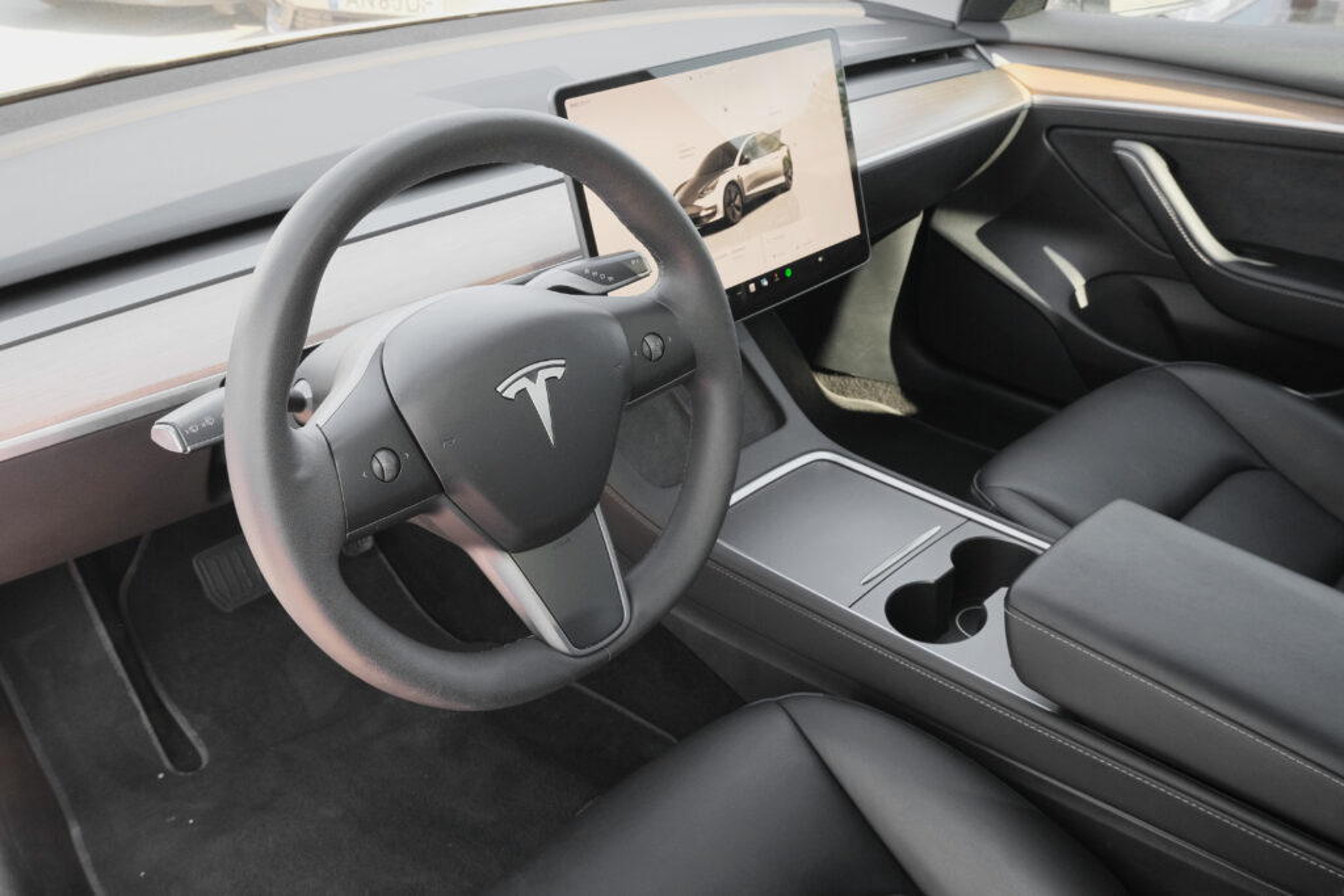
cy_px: 448
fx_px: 1120
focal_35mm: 30
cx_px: 672
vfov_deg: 43.6
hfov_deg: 61.9
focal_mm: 19.7
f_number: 9
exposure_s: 1/80
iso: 1600
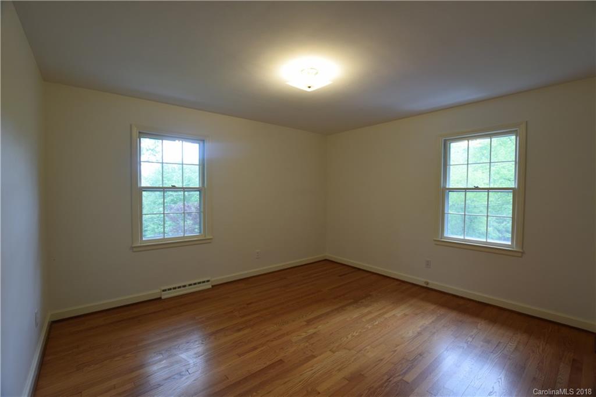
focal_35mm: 15
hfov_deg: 100.4
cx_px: 298
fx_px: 248
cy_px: 198
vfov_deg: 77.3
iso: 400
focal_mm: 10
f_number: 4.5
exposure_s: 1/80
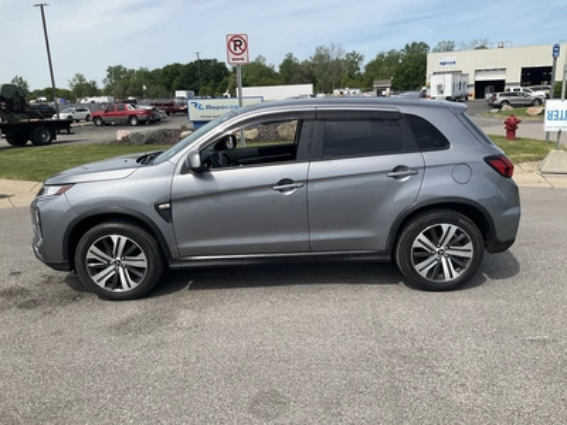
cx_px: 284
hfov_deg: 61.7
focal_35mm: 29
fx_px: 475
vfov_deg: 48.2
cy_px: 212
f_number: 1.8
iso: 25
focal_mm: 3
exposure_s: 1/1730
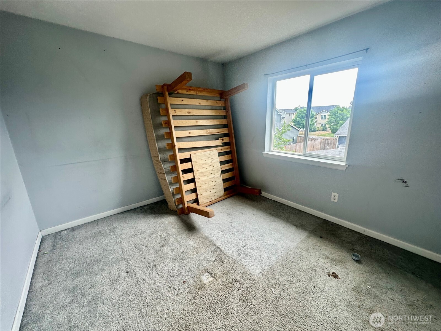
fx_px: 178
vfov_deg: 85.7
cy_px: 166
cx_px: 220
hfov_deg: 102.1
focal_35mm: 14
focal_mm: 2.22
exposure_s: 1/99
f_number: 2.2
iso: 40
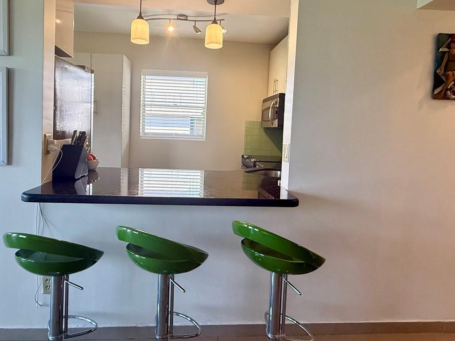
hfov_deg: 73.8
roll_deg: -2.5
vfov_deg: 58.6
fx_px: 302
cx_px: 211
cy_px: 147
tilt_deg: -3.0
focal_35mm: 23
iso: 250
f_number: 2.2
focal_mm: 2.22
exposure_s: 1/120
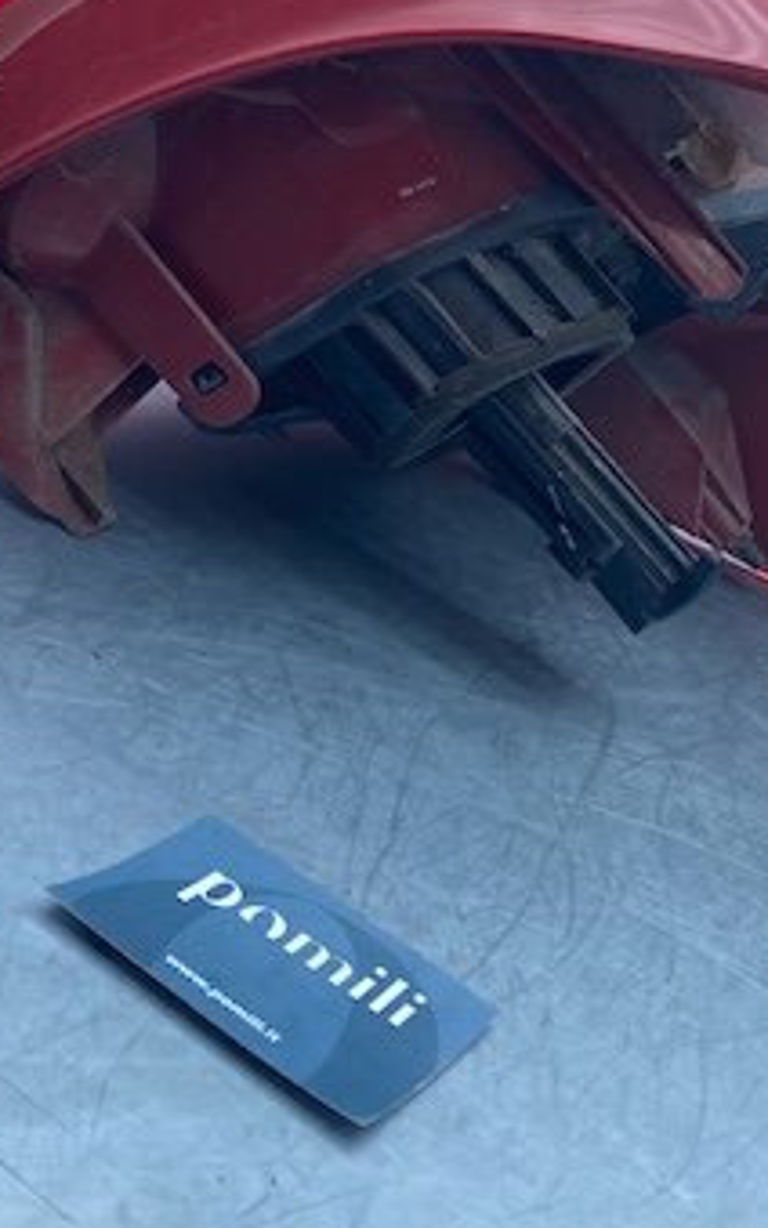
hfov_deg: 23.5
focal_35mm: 52
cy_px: 558
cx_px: 815
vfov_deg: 38.8
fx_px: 1741
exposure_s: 1/571
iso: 32
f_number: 1.8
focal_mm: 4.25
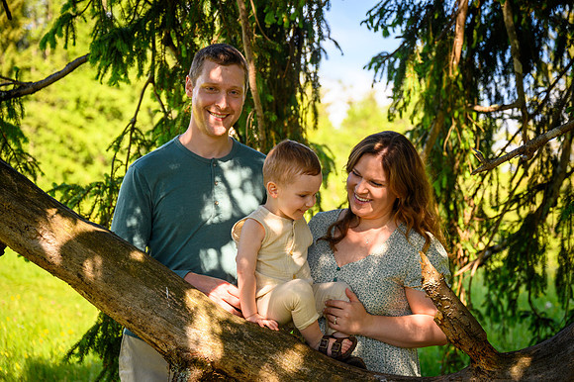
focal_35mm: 57
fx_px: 908
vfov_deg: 23.8
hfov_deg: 35.1
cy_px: 191
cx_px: 287
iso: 100
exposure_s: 1/640
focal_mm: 57
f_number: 3.2
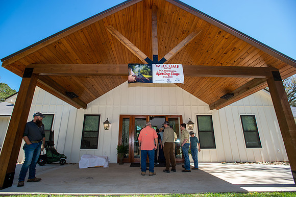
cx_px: 148
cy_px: 98
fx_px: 140
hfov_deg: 93.3
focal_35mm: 17
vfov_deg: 70.4
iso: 100
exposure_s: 1/125
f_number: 5.6
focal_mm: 17
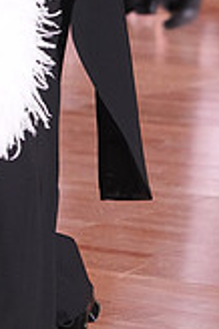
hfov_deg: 3.0
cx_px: -25
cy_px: -120
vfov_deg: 4.5
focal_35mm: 460
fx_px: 4206
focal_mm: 130
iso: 4000
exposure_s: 1/200
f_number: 5
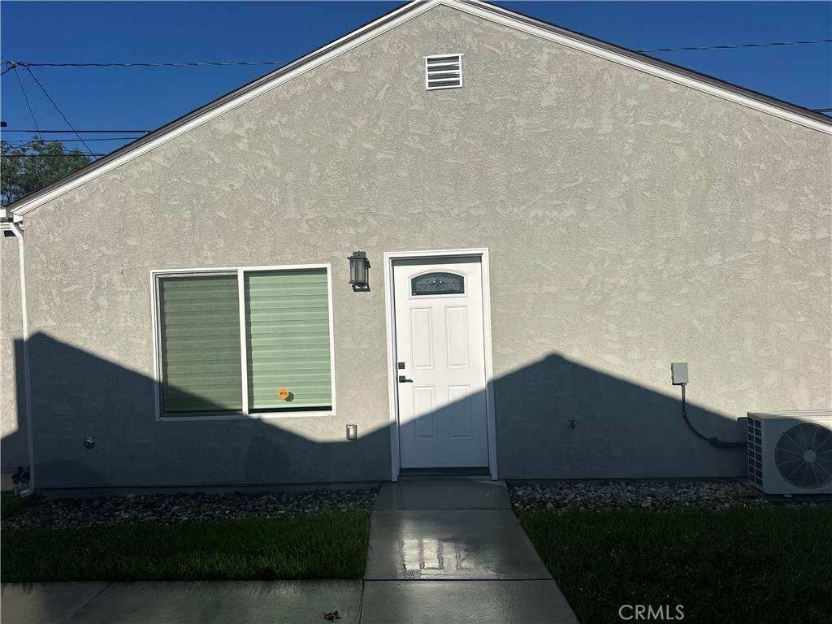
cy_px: 312
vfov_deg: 56.8
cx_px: 416
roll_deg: +2.1
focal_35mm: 24
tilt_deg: -0.2
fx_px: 577
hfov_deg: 71.6
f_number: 1.78
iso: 80
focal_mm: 6.86
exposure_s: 1/12048
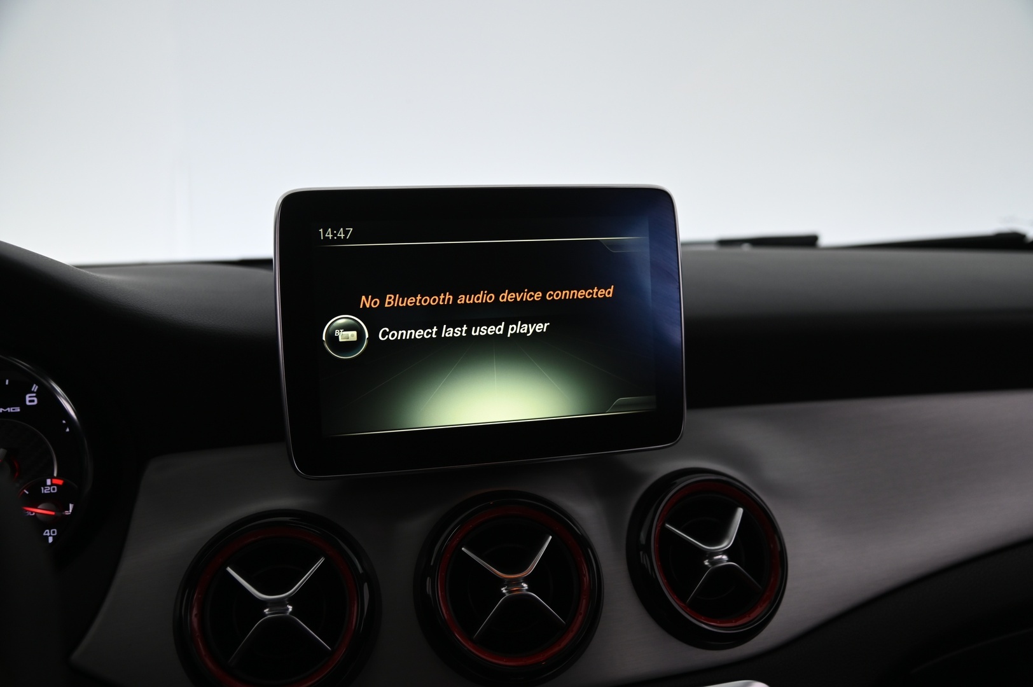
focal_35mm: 32
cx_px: 516
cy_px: 344
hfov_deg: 58.8
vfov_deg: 41.1
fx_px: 917
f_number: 4
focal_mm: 32
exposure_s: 1/40
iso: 1000
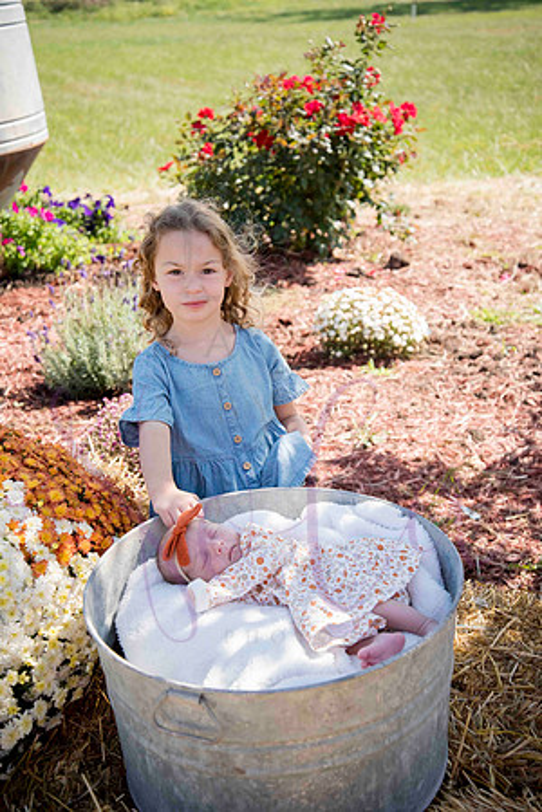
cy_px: 406
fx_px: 1265
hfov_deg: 24.2
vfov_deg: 35.6
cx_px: 271
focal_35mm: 56
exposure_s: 1/500
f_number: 5.6
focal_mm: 56
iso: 400
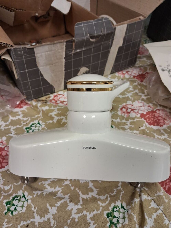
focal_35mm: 27
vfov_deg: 65.3
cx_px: 86
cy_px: 114
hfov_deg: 51.4
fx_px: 178
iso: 200
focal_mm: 4
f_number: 1.8
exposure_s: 1/100
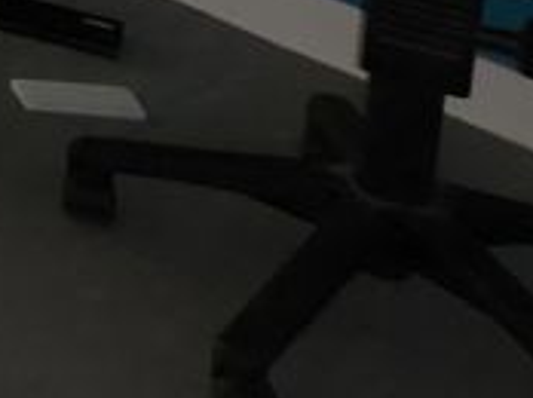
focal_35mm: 147
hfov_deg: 10.9
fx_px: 2260
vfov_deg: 8.8
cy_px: -654
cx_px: -845
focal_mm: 5.4
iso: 250
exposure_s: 1/8
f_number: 1.8
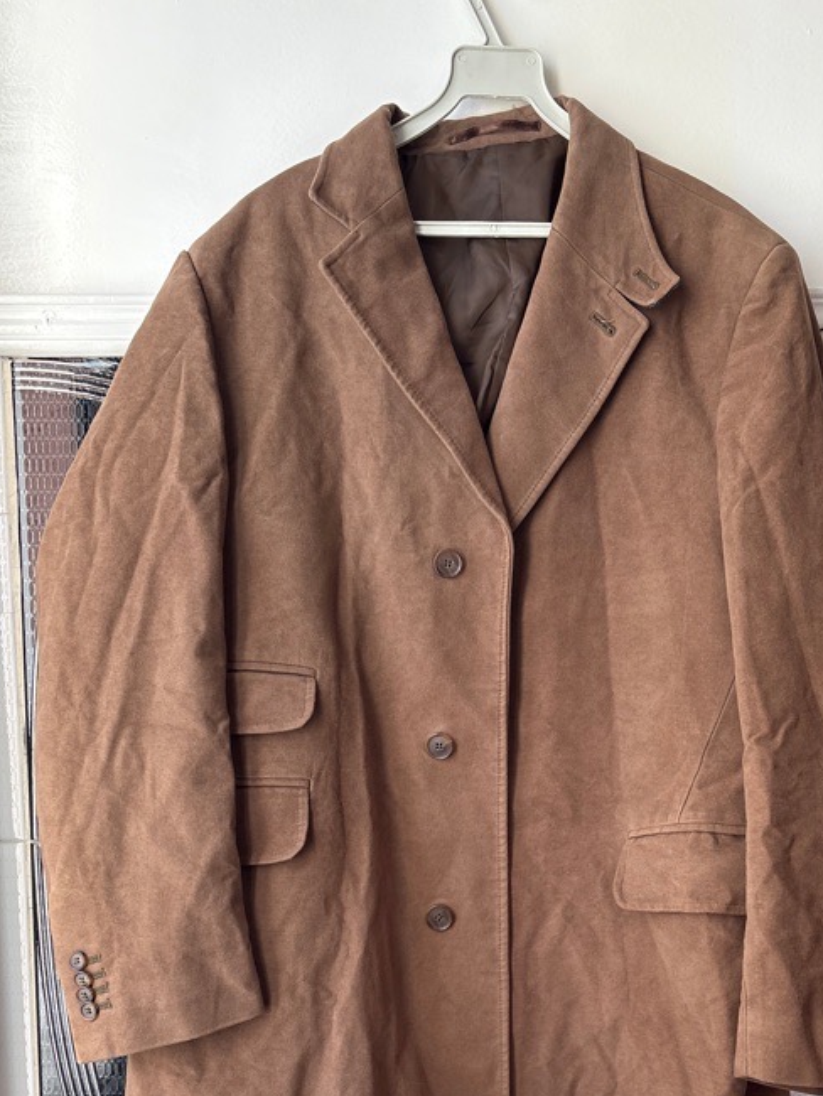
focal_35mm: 40
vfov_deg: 45.0
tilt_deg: -5.3
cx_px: 494
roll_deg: +2.0
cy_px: 841
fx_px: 1267
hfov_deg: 35.9
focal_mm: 5.96
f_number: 1.6
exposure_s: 1/122
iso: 64
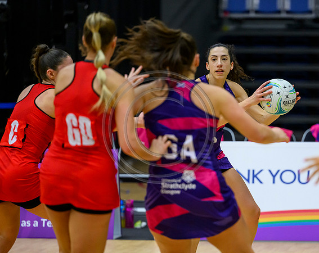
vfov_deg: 5.5
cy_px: 139
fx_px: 2625
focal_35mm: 279
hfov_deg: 6.9
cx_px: 236
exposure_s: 1/1250
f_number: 2.8
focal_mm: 200
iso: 5000
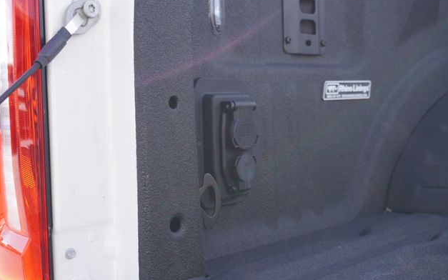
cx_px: 222
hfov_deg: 40.3
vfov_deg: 25.8
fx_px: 611
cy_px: 131
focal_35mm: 50
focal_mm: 32
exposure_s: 1/80
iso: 100
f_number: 5.6
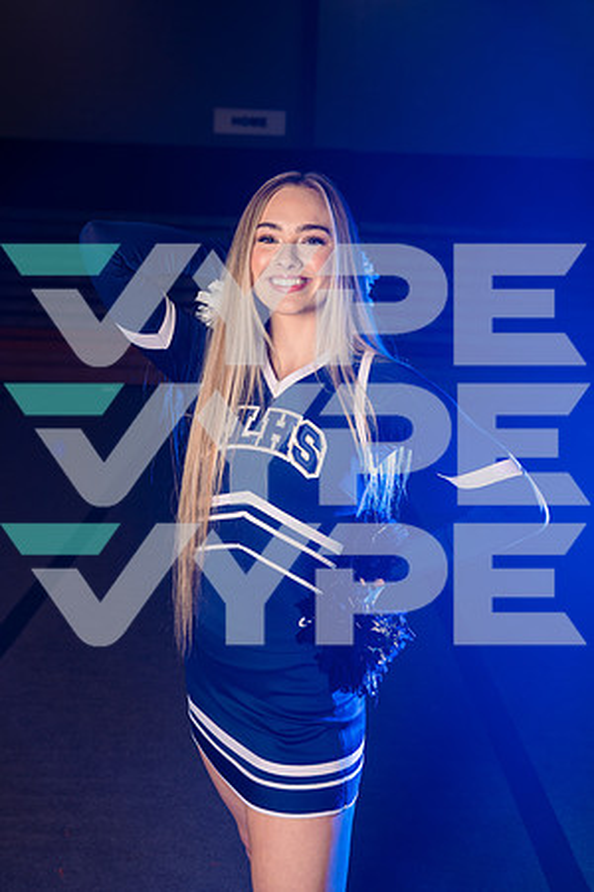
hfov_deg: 29.2
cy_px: 446
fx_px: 1138
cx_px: 297
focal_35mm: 46
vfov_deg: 42.7
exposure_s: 1/250
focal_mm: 46
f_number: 5.6
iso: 100
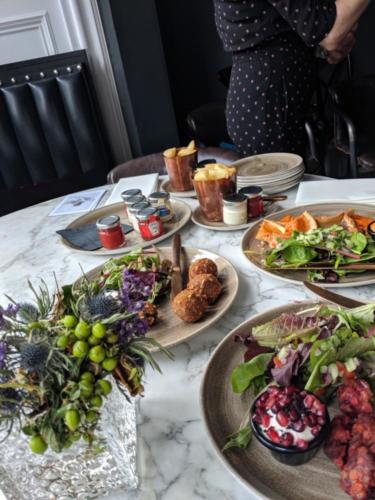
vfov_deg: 65.3
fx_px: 390
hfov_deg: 51.4
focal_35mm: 27
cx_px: 188
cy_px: 250
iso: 54
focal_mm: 4.44
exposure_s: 1/125
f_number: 1.8
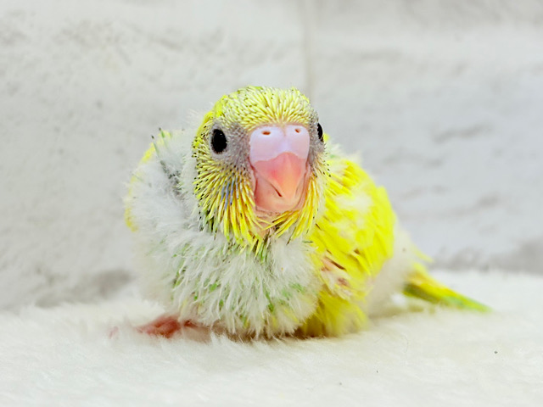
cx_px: 272
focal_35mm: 52
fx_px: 816
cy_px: 204
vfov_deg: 28.0
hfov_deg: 36.8
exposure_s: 1/100
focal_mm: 5.96
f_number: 1.6
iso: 50
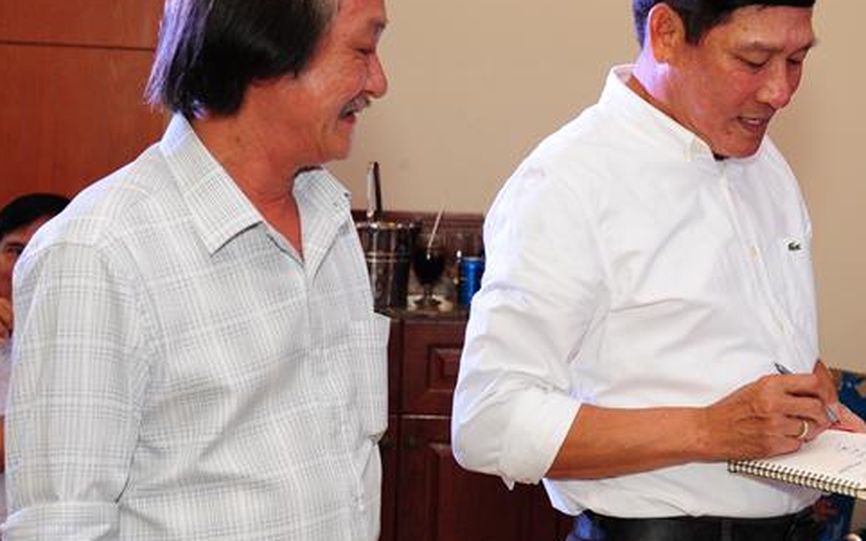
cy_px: 237
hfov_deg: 21.0
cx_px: 683
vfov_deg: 13.3
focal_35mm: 98
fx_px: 2312
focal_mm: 58
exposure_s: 1/125
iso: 2500
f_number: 7.1
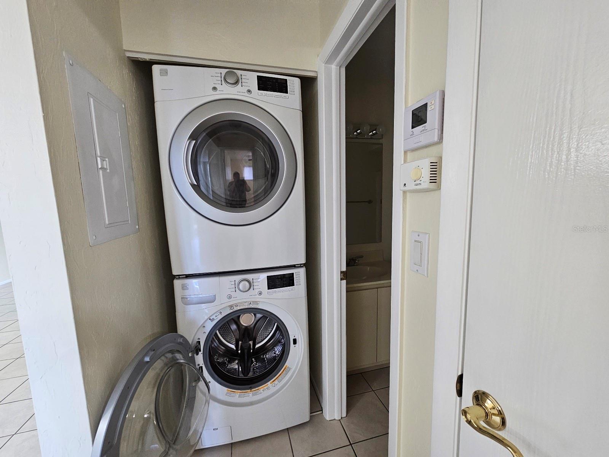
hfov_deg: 106.2
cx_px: 304
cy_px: 228
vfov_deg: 89.9
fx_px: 229
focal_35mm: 13
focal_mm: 2.2
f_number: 2.2
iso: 250
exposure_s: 1/60.2
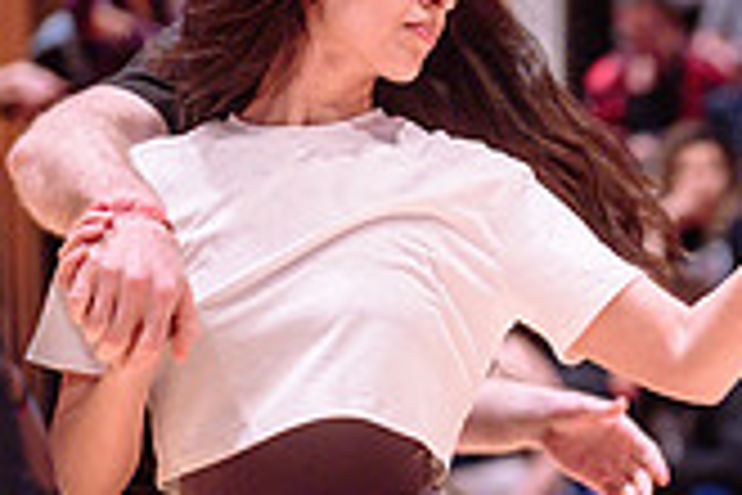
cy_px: 506
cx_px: 934
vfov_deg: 6.9
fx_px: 4060
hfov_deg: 10.2
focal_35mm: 197
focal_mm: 50
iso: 1600
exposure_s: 1/200
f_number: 1.2
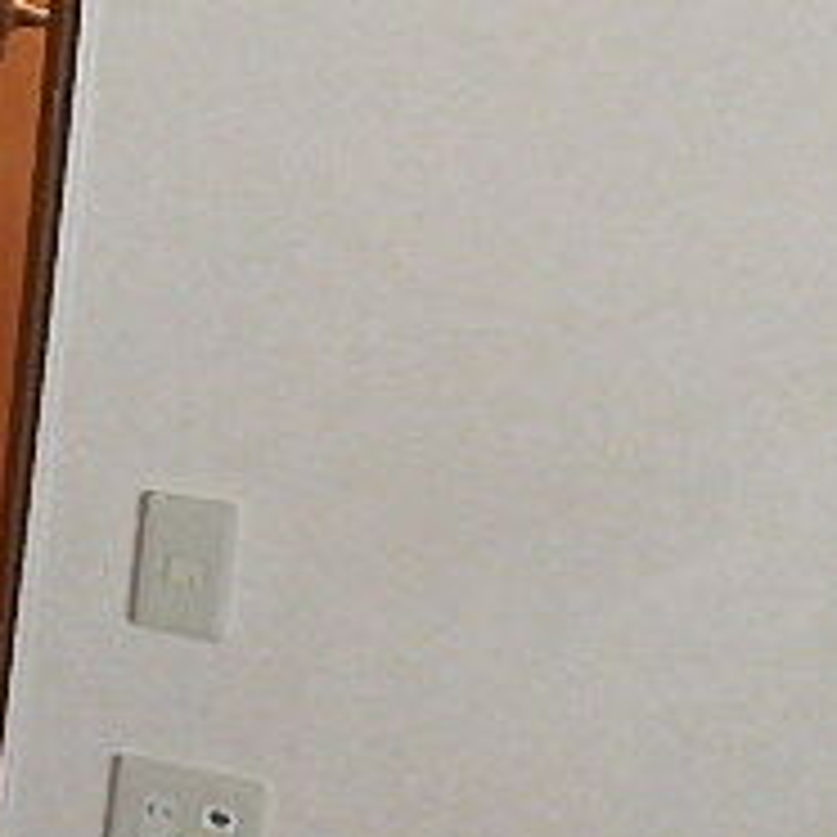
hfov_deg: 22.3
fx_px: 1751
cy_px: -144
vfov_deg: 24.6
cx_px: -405
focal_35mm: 64
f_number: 3.5
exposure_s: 1/25
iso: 800
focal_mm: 3.7
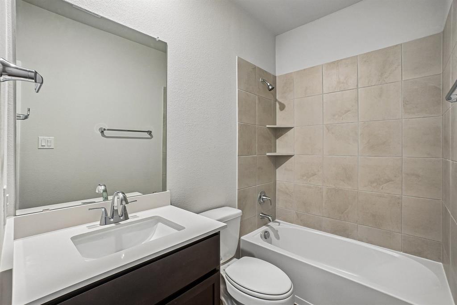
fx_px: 190
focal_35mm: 15
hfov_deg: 100.4
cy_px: 152
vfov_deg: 77.3
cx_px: 228
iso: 400
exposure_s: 1/6
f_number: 8
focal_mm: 10
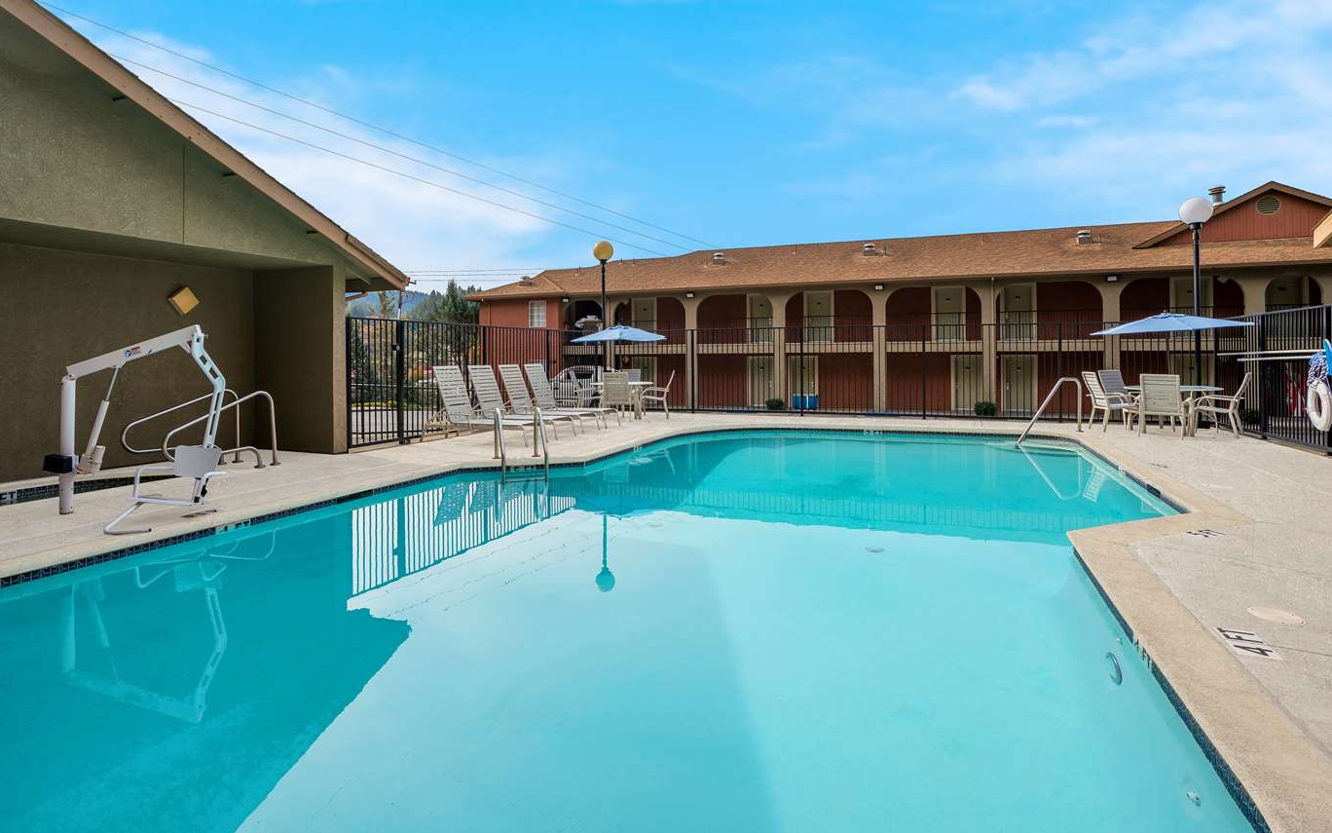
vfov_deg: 62.1
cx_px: 647
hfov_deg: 88.0
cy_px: 370
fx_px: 690
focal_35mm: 19
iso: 200
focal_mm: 17
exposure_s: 1/160
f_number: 8
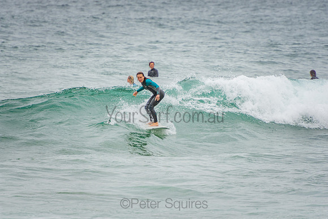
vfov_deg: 2.4
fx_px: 5331
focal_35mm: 585
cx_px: 164
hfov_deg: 3.5
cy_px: 110
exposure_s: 1/1600
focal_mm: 390
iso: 320
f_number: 5.6
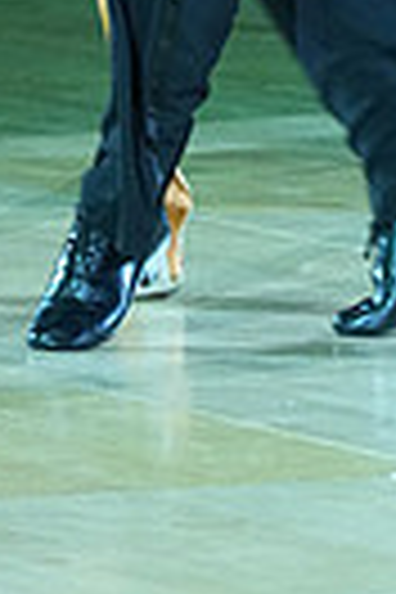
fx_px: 12292
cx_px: 88
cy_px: -454
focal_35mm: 745
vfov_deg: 2.8
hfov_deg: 1.8
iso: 2500
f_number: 5
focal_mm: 169
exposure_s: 1/200
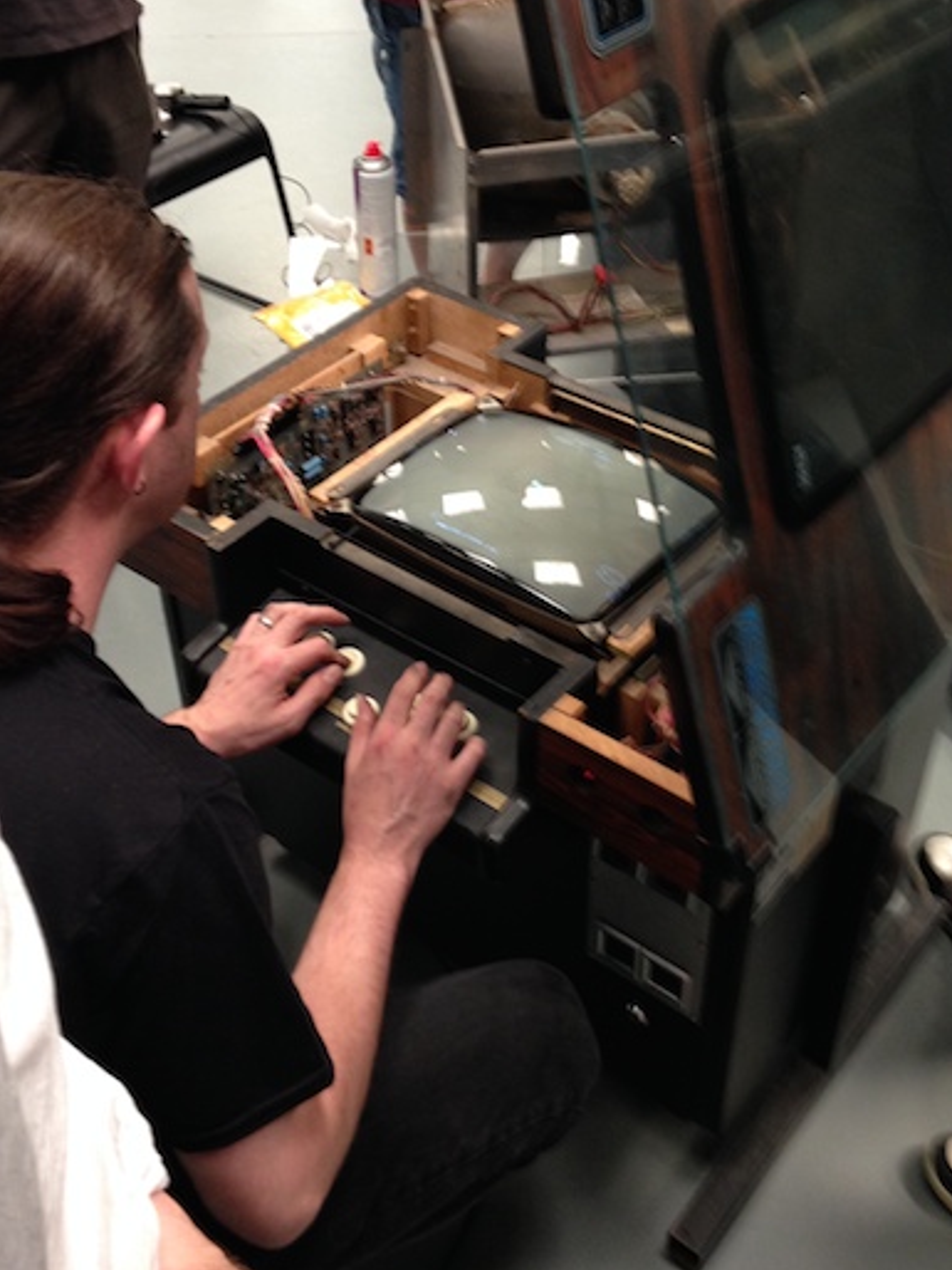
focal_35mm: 42
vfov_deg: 44.8
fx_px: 1539
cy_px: 603
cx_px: 445
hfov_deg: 34.4
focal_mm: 4.12
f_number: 2.4
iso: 125
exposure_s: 1/20
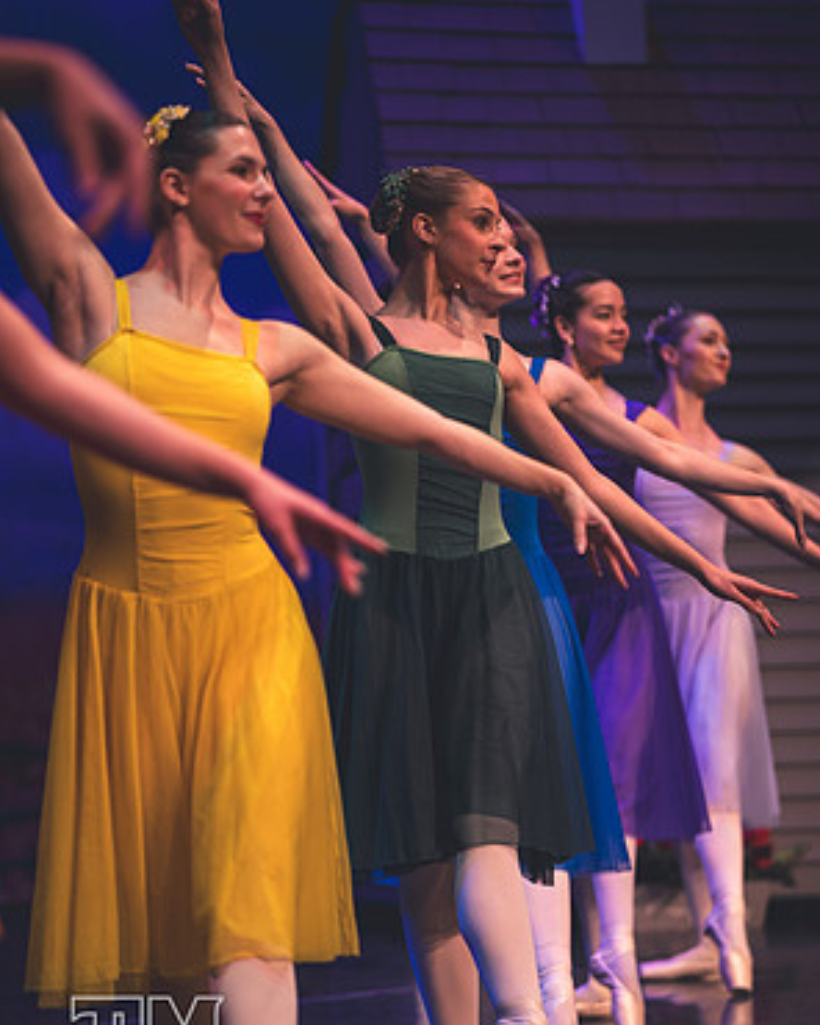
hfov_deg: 11.3
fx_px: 4156
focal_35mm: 137
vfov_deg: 14.1
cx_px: 407
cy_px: 587
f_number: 2.8
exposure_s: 1/250
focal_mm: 120
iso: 800
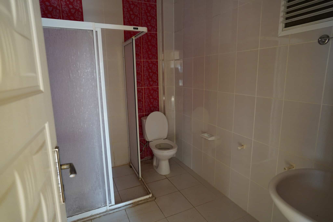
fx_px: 194
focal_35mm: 21
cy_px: 111
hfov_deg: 81.2
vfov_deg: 59.5
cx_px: 166
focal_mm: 21
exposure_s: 1/160
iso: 1600
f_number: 3.5
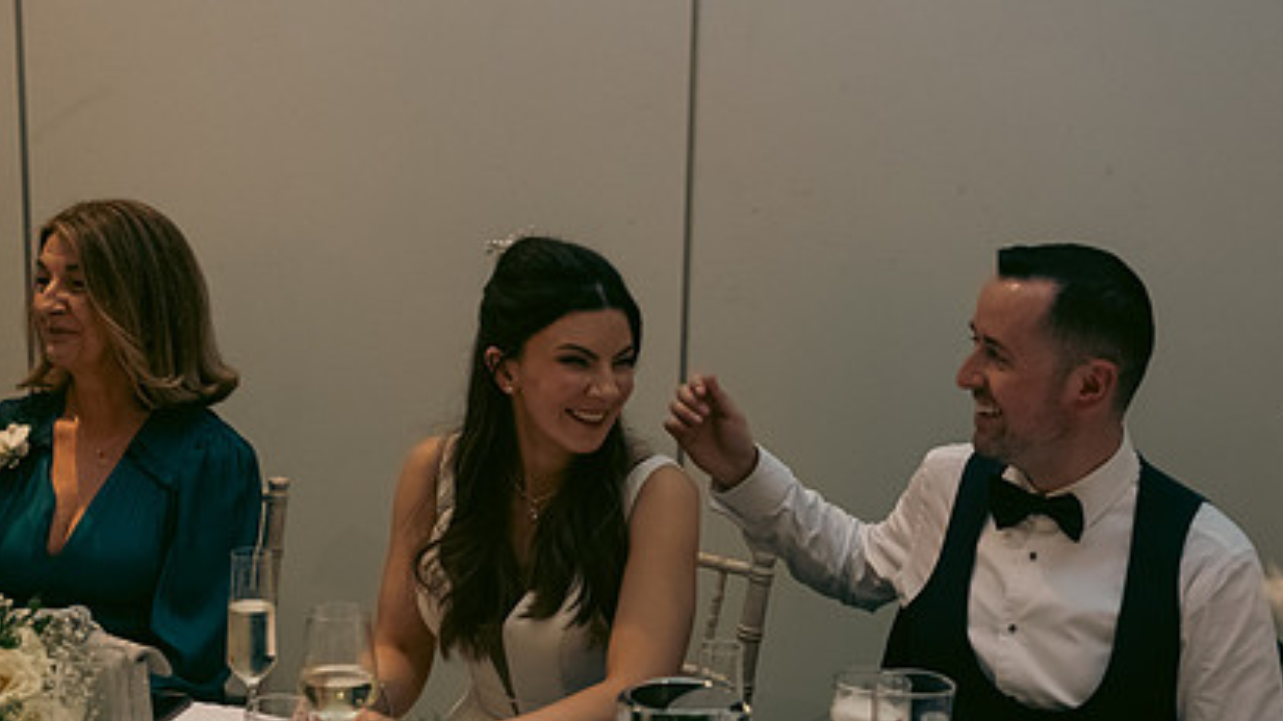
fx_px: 2211
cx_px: 659
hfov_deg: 32.4
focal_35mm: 65
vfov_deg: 18.5
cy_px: 479
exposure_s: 1/160
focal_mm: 44
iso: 2000
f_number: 3.5
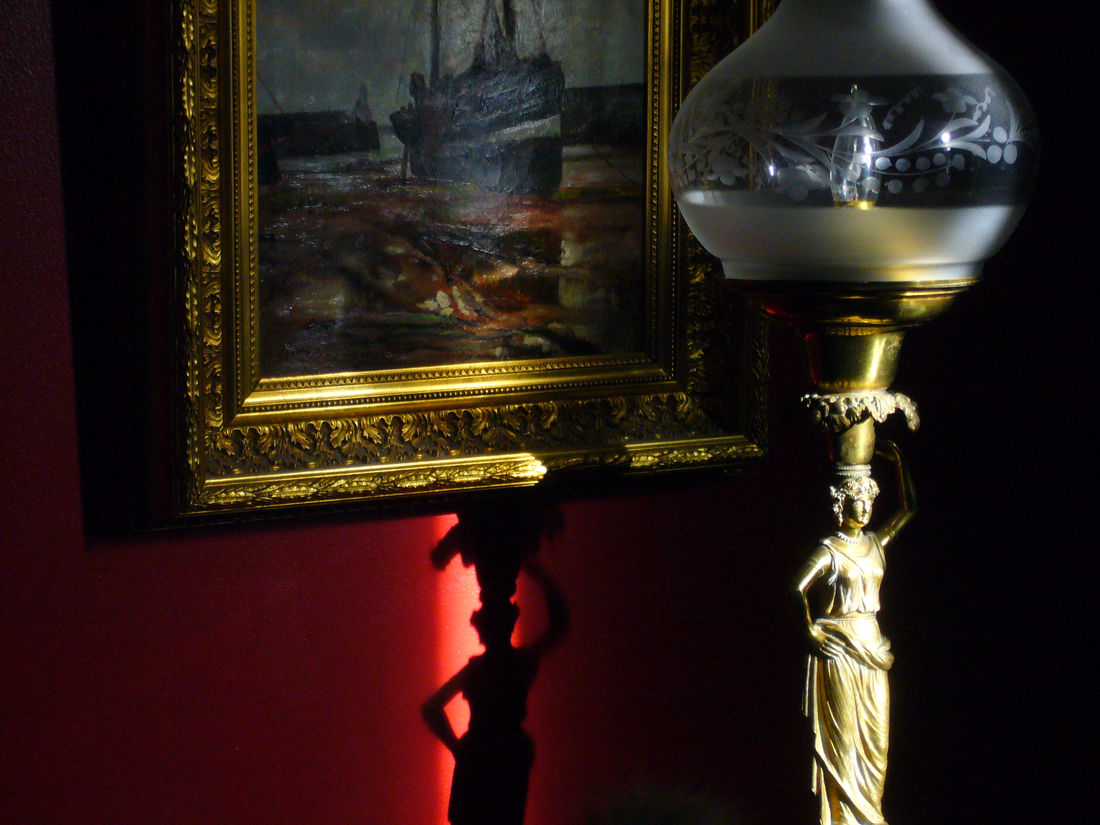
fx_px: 3337
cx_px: 550
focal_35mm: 105
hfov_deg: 18.7
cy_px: 412
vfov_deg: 14.1
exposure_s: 1/40
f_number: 5
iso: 200
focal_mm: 17.4
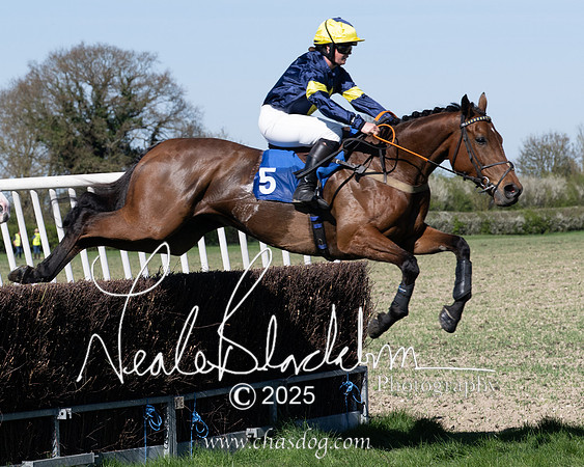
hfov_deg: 11.4
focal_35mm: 170
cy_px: 163
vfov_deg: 9.1
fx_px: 2936
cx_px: 239
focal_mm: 70
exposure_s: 1/1600
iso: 200
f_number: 5
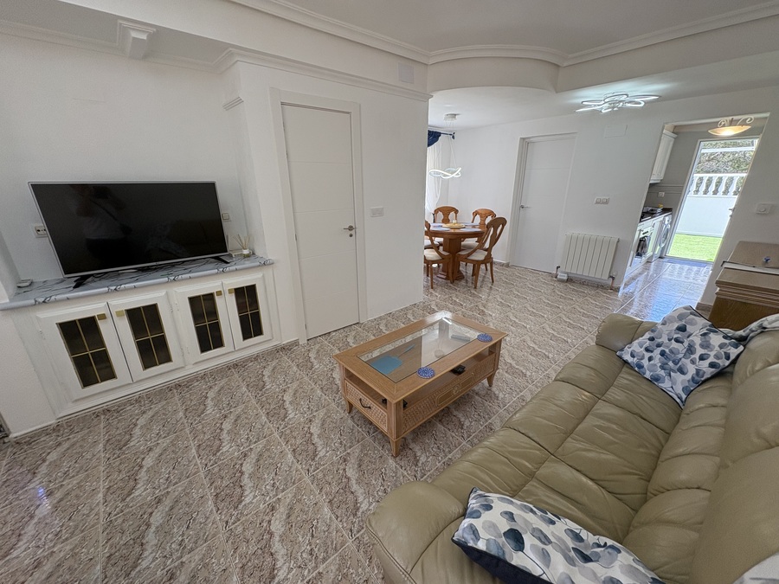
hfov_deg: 102.1
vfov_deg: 85.7
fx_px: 315
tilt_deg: -19.3
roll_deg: +1.1
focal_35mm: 14
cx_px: 390
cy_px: 292
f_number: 2.2
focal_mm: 2.22
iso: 80
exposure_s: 1/112
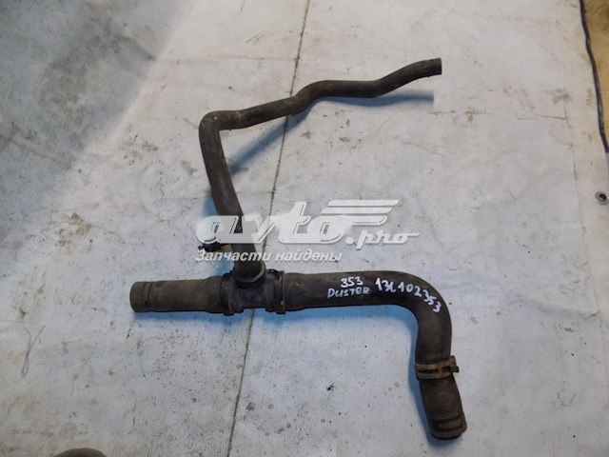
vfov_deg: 58.9
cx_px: 304
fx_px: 405
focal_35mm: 23
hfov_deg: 73.9
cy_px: 228
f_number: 3.1
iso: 360
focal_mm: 4
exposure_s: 1/30
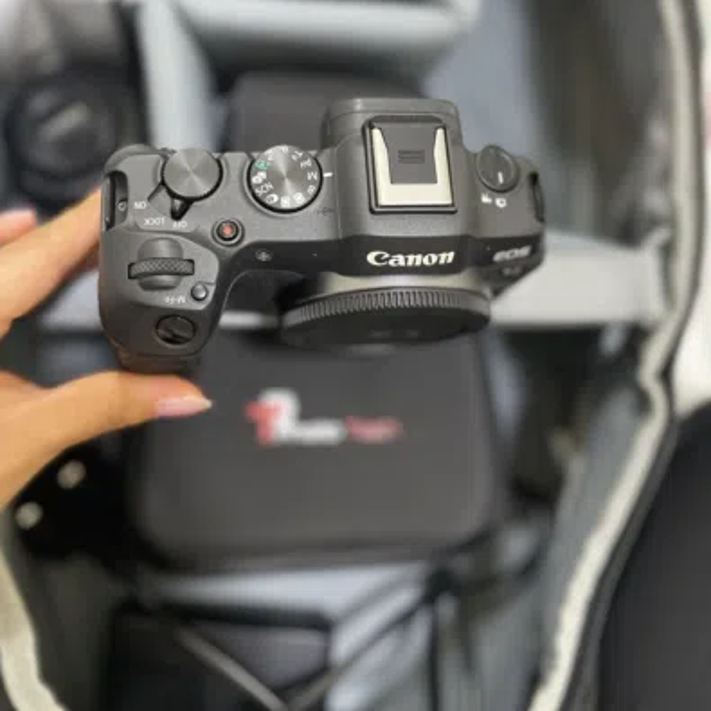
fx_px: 720
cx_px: 353
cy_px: 255
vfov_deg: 51.8
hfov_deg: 52.5
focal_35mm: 31
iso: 500
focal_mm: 4.2
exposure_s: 1/33
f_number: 1.6
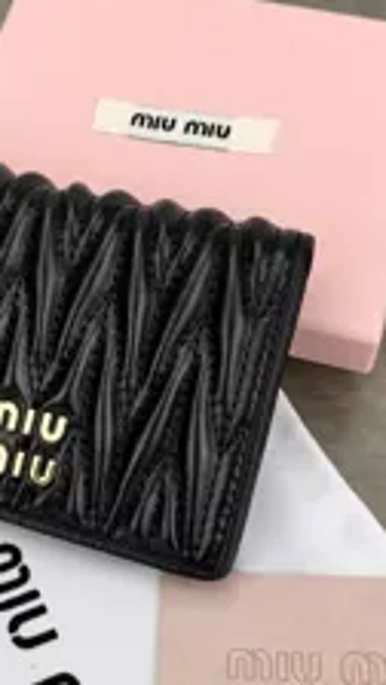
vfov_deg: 37.1
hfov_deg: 21.0
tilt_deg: -46.6
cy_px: 294
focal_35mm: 56
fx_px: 1019
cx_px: 43
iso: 80
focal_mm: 6.76
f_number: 1.78
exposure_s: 1/658
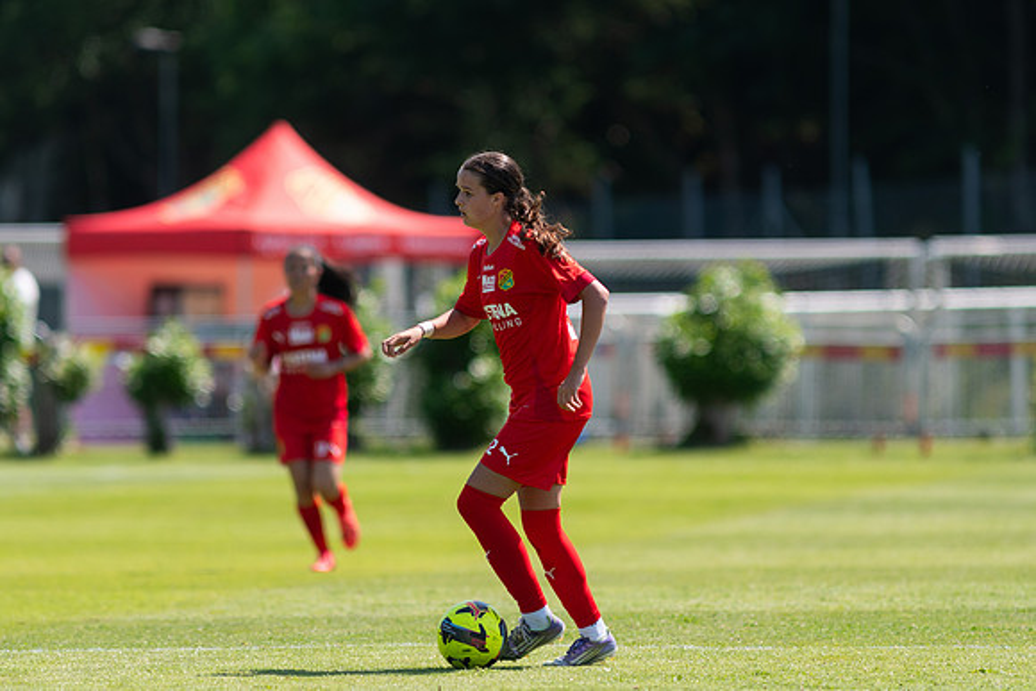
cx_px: 518
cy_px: 346
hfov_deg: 4.6
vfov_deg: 3.1
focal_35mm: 450
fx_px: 12952
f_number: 3.2
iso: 180
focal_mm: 300
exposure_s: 1/2000
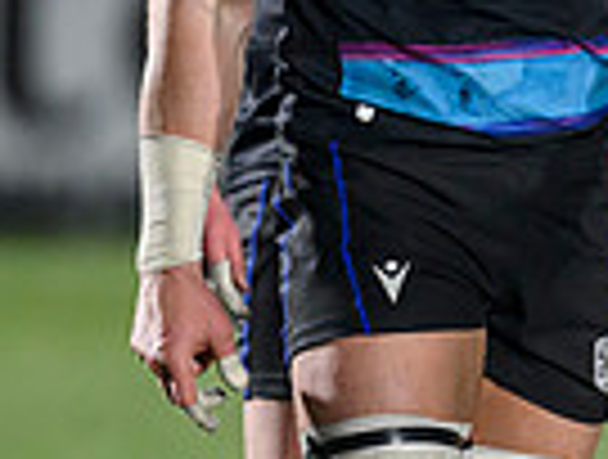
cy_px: 143
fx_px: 34377
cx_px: 948
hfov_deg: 1.0
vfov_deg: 0.8
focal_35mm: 1952
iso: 4000
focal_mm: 400
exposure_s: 1/1600
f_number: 3.2
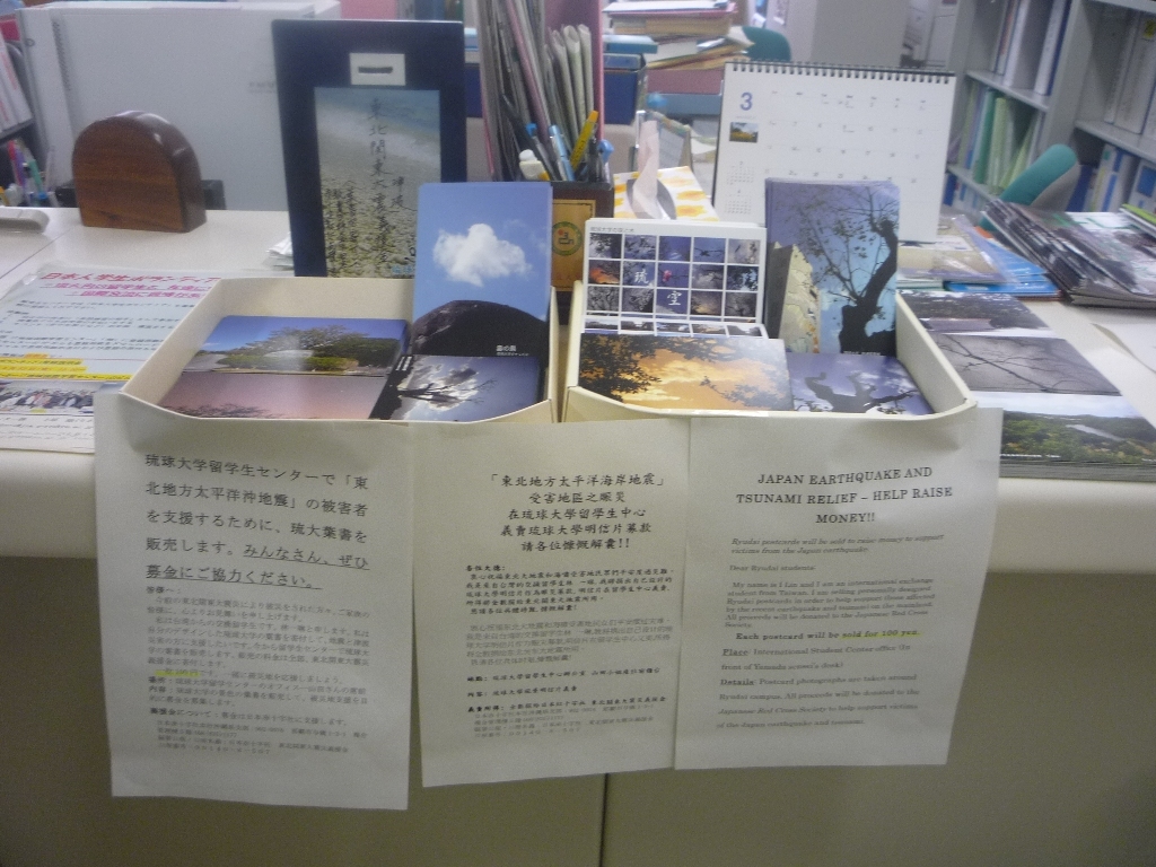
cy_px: 434
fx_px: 1002
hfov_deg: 60.0
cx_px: 578
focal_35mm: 30
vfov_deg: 46.8
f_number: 3.3
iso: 160
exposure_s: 1/30
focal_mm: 5.2
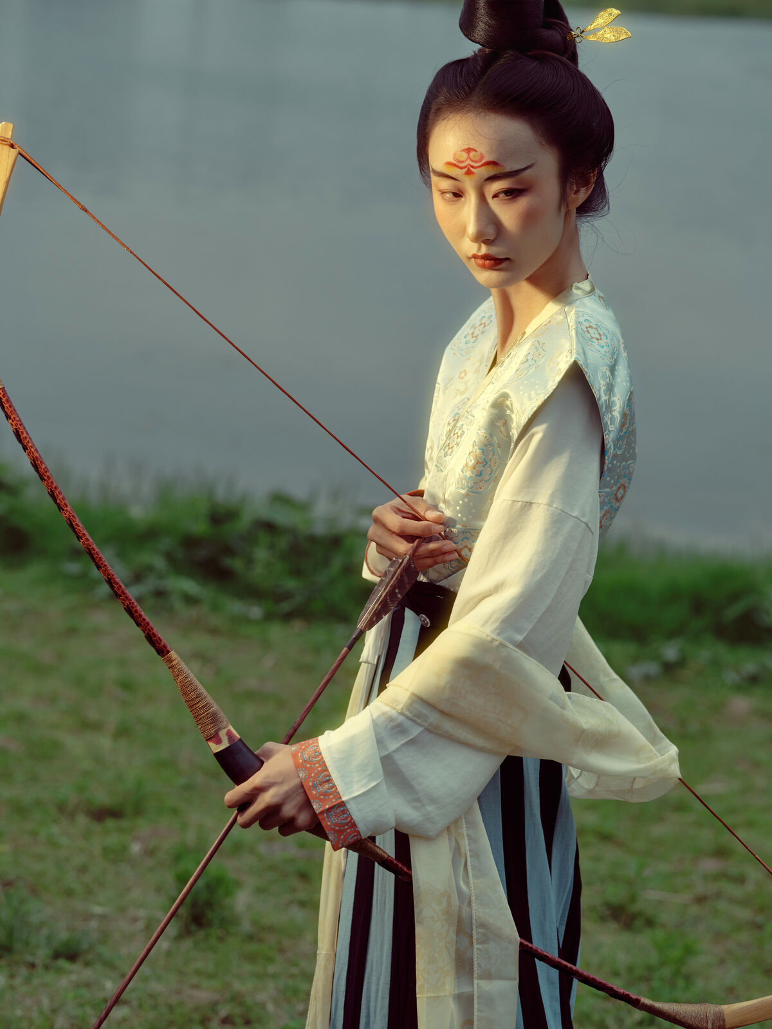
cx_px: 386
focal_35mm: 87
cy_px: 514
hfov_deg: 17.0
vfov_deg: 22.5
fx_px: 2587
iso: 500
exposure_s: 1/100
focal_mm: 110
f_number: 5.6
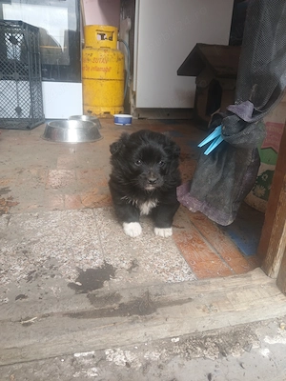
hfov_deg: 53.1
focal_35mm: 26
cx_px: 143
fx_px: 286
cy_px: 190
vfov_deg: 67.3
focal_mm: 3.98
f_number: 1.8
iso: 25
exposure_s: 1/50
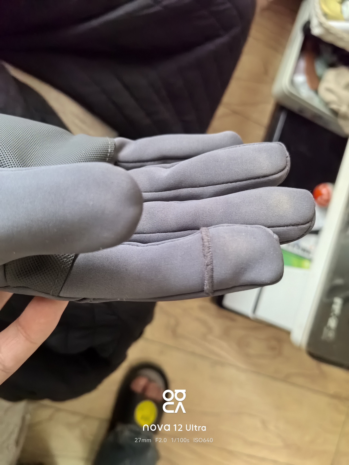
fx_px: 363
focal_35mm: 27
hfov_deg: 51.4
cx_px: 174
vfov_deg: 65.3
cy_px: 232
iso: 640
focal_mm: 5.72
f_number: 2
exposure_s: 1/100
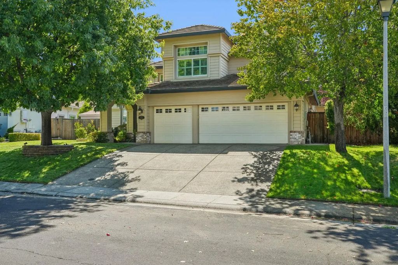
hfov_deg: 58.7
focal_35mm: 32
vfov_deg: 41.1
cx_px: 199
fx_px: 354
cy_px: 132
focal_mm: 32
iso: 400
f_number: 8
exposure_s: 1/125
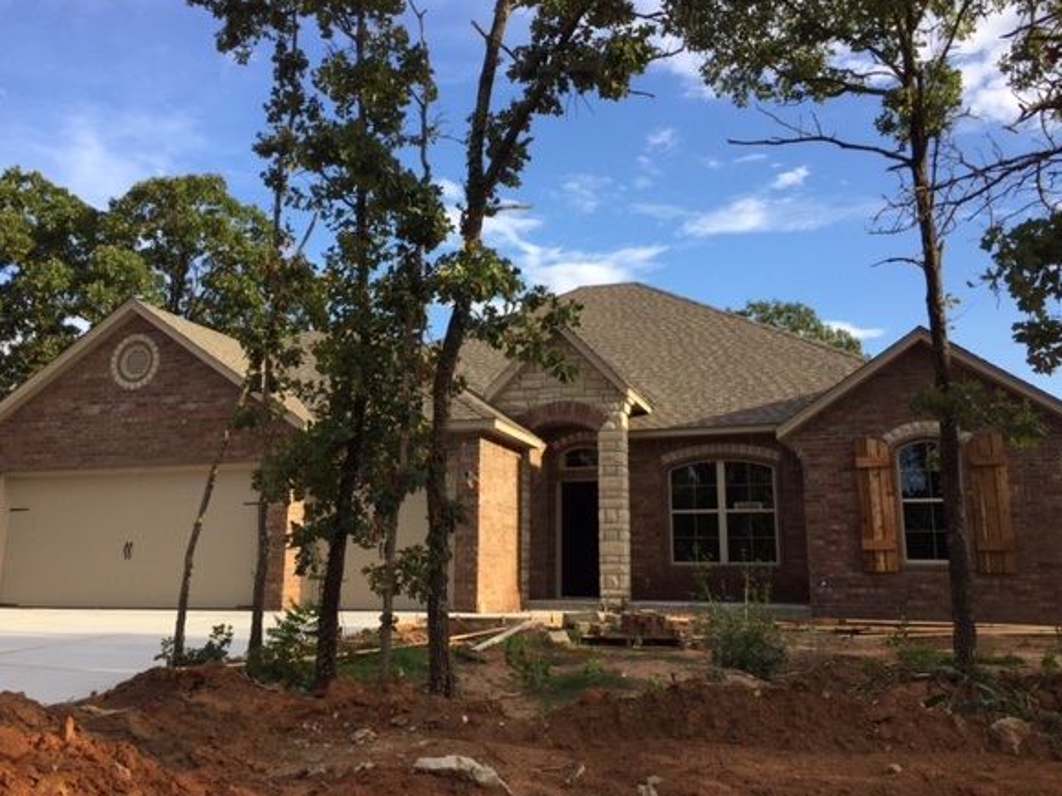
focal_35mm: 32
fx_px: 982
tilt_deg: +12.6
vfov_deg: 44.1
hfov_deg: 56.8
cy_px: 370
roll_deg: -0.8
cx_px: 513
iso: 32
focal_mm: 4.15
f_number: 2.2
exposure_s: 1/608
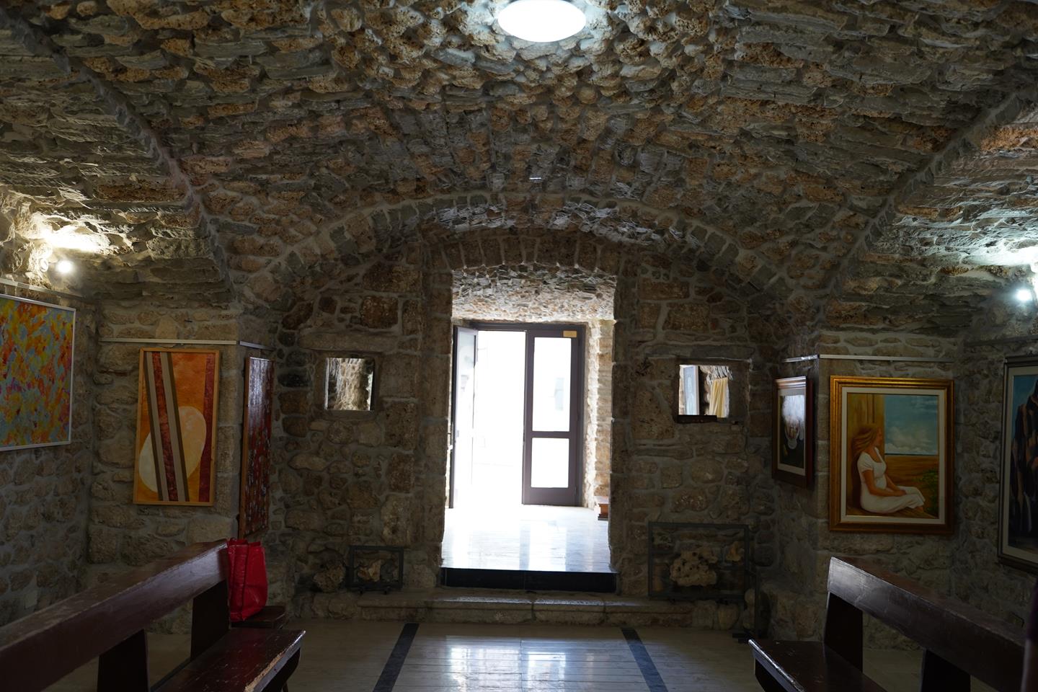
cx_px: 519
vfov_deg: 40.0
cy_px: 346
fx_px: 951
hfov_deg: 57.2
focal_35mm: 33
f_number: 2.8
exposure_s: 1/125
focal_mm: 33
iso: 640
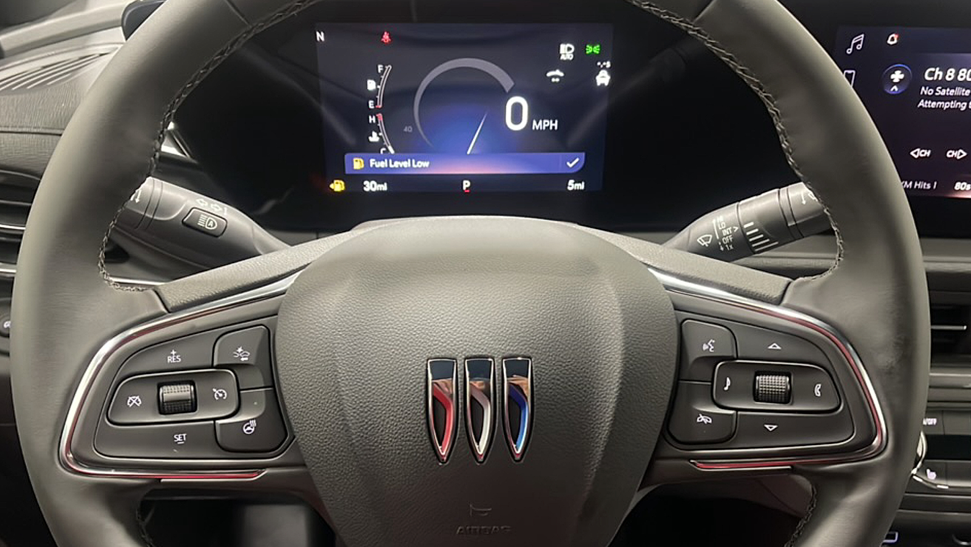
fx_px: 798
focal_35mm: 31
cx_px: 483
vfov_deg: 37.7
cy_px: 311
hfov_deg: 62.6
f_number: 1.6
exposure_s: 1/40
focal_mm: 5.1
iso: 640
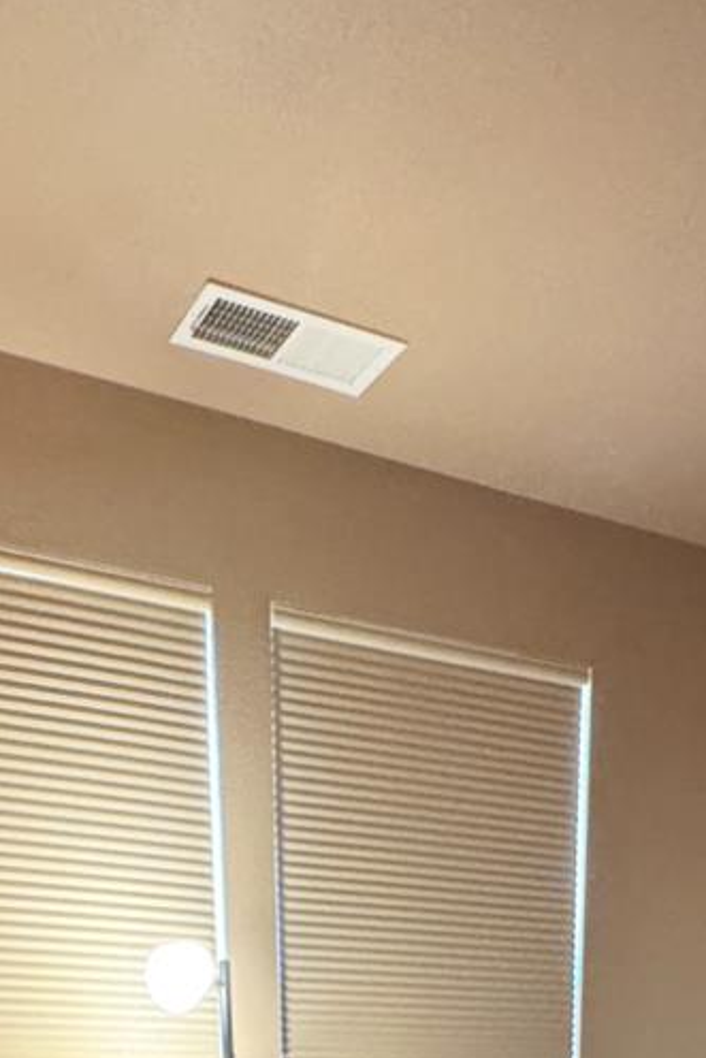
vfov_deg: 30.5
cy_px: 1491
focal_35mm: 44
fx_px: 1293
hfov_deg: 30.5
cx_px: 344
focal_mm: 2.22
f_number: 2.2
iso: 640
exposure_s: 1/60
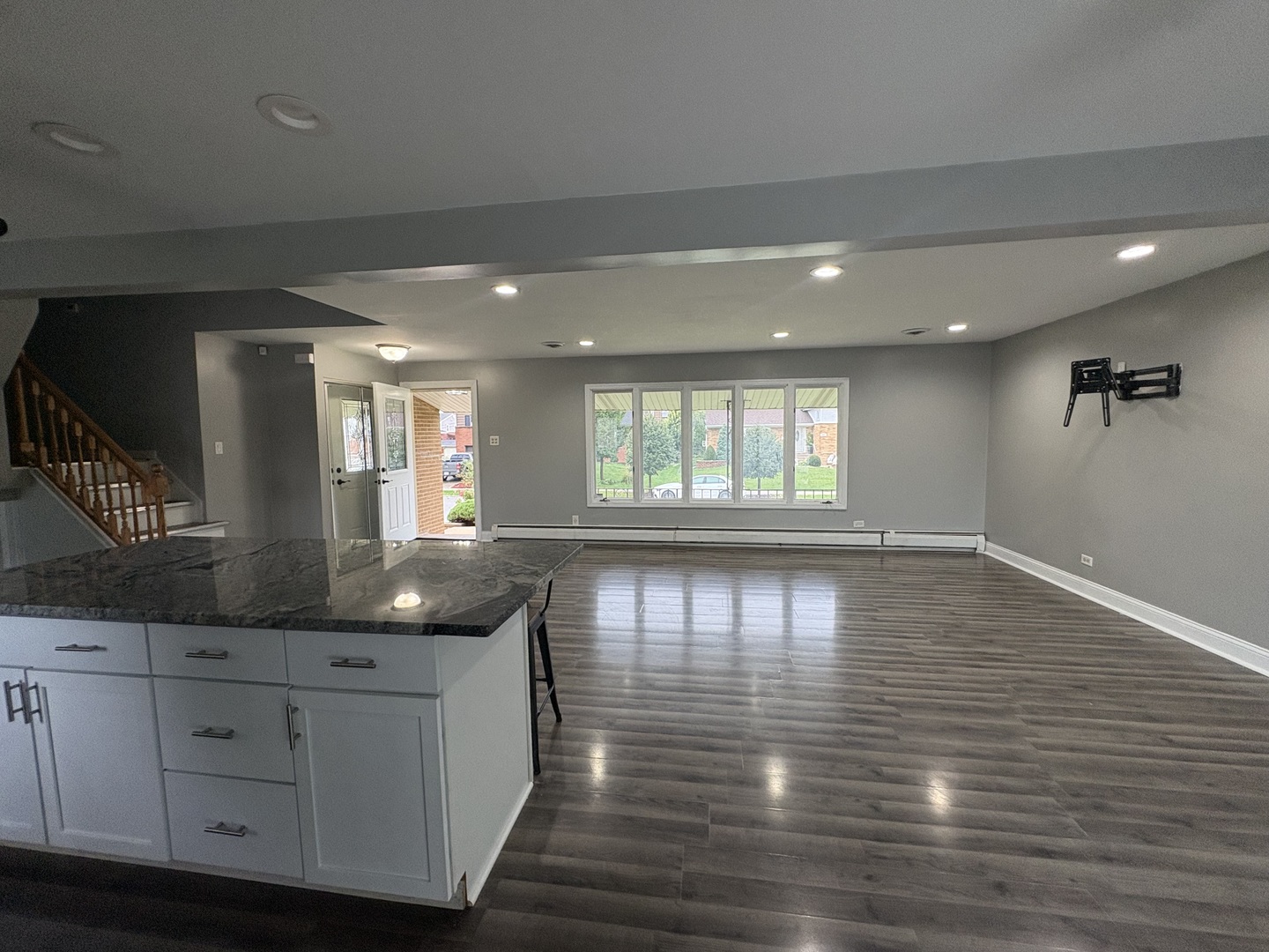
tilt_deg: -4.4
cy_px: 476
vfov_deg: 85.7
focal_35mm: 14
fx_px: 513
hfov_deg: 102.1
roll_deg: +1.6
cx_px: 634
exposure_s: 1/120
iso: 160
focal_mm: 2.22
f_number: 2.2
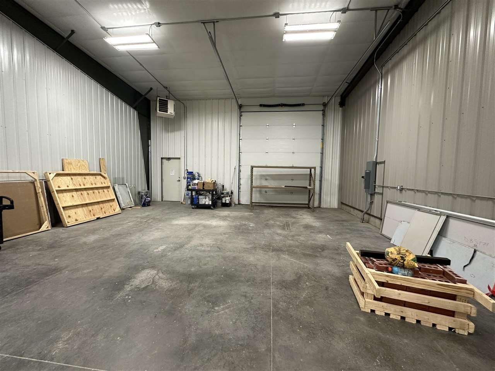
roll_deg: -1.7
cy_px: 186
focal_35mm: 14
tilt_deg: -3.5
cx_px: 248
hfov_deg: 102.1
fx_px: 200
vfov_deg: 85.7
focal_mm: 2.22
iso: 250
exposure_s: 1/60
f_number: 2.2
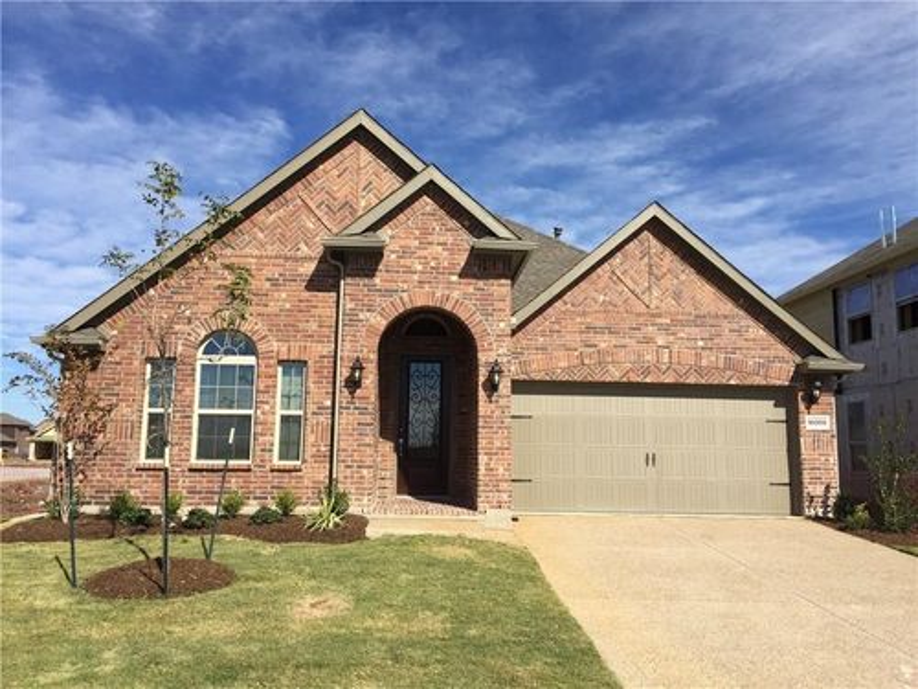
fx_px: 769
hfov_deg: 61.7
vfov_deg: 48.2
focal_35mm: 29
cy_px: 344
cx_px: 459
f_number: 2.2
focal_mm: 4.15
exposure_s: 1/2639
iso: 32
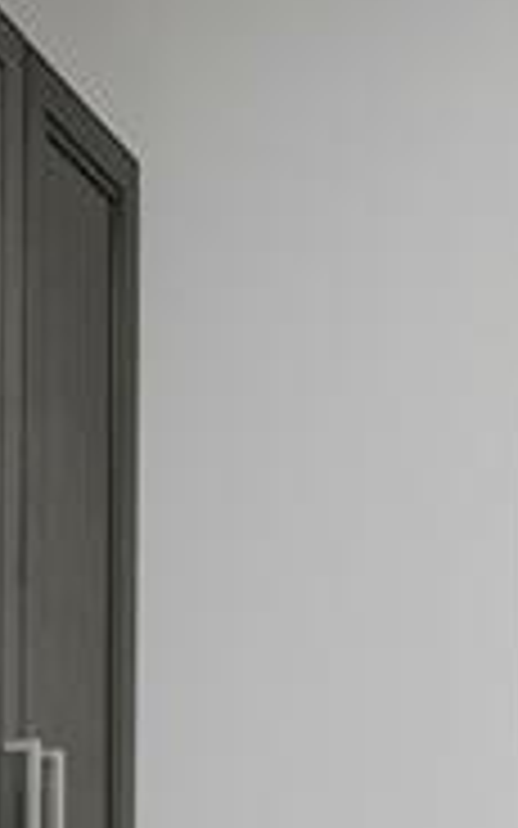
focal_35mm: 108
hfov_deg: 11.8
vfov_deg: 17.5
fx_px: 2439
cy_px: 1210
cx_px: -176
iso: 250
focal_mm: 19
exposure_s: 1/160
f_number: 8
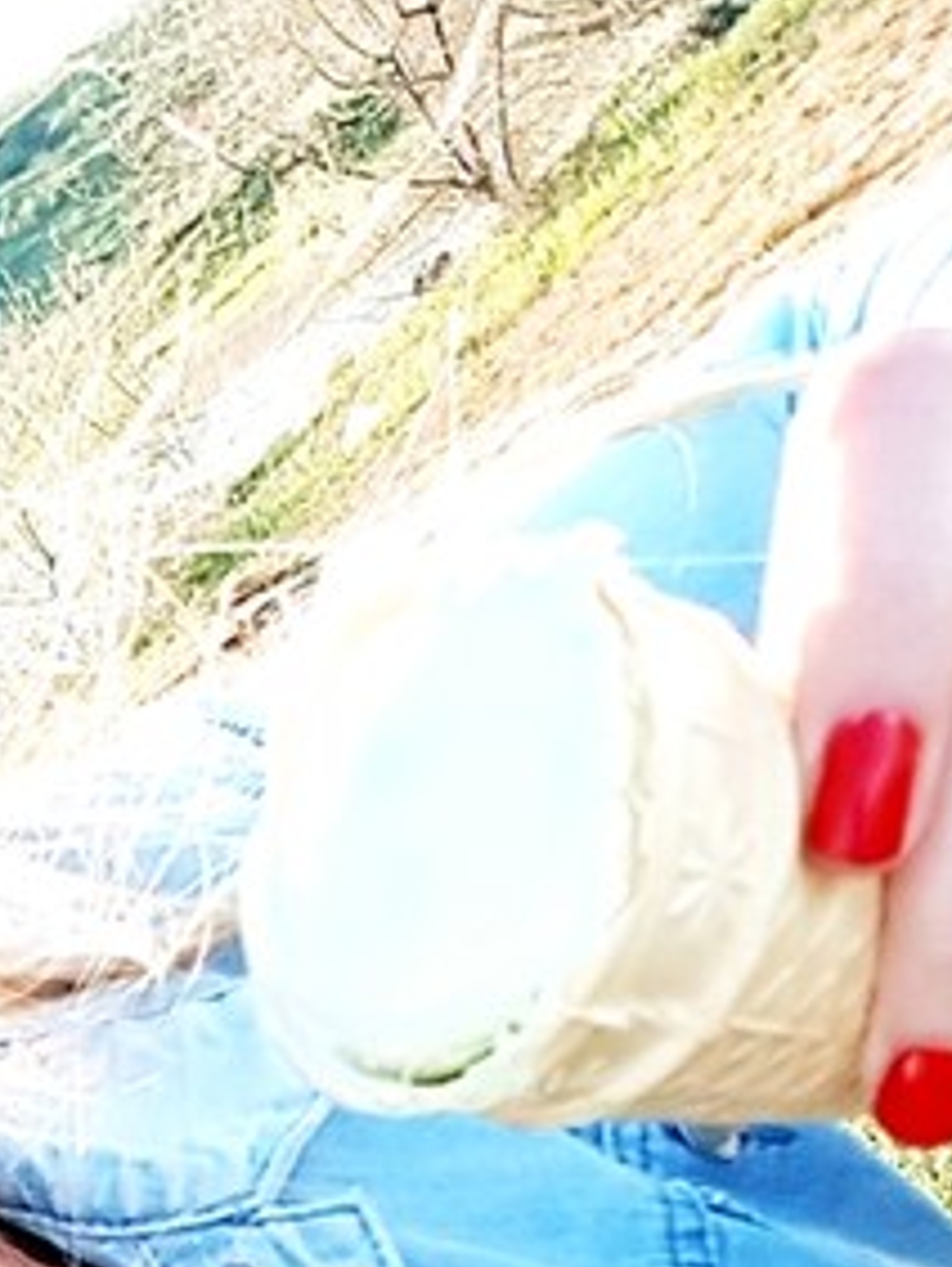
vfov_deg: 24.6
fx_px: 2453
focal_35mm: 67
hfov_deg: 20.5
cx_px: -191
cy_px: 1721
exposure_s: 1/572
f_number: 1.7
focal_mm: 2.1
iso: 50
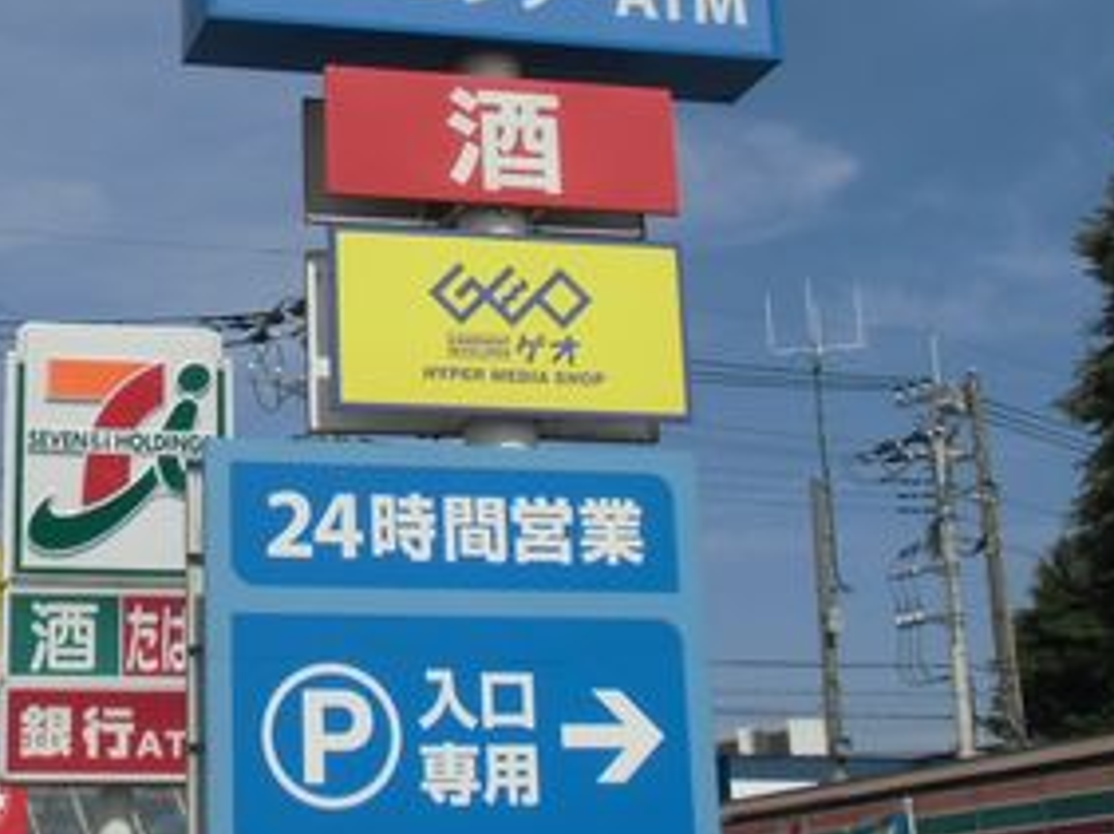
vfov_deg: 19.4
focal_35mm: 75
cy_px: 182
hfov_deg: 25.7
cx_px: 280
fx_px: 2412
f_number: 3.7
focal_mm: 5.93
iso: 64
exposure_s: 1/1000
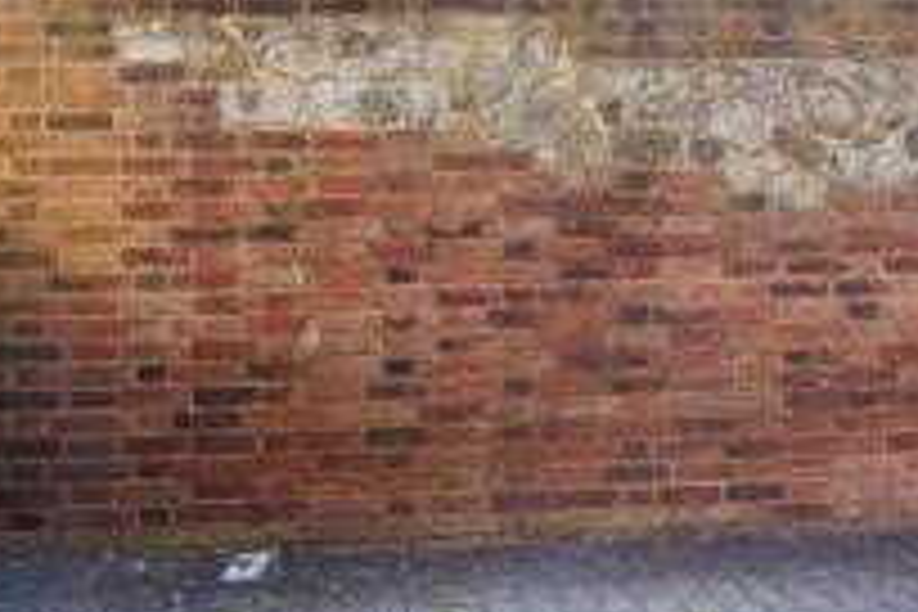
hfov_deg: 27.6
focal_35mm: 70
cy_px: 277
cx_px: 855
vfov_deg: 19.5
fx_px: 1785
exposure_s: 1/200
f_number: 8
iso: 160
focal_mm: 20
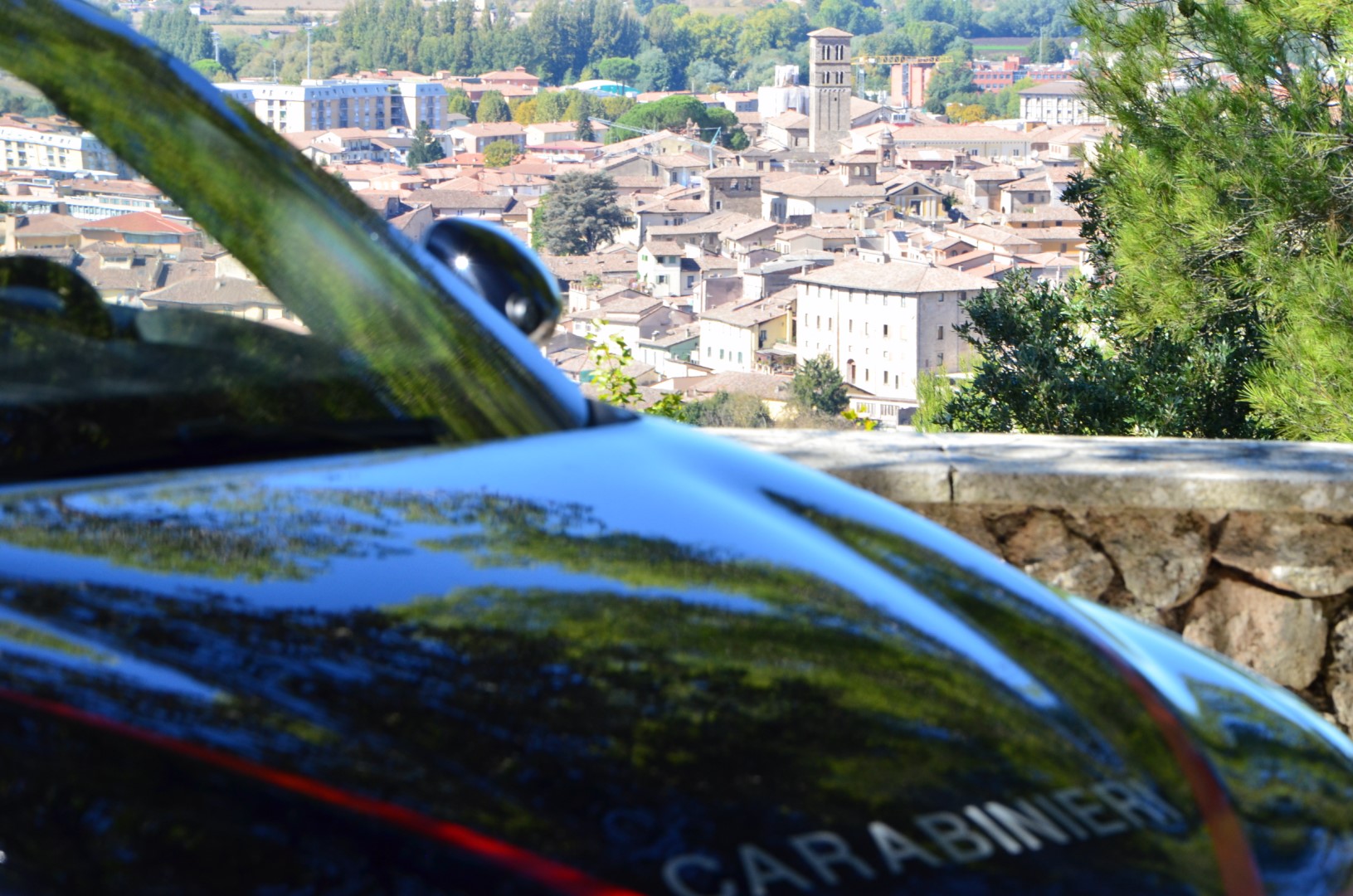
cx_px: 676
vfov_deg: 8.7
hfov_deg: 13.1
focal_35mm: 158
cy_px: 448
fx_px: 5907
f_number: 10
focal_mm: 105
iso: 400
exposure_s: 1/200
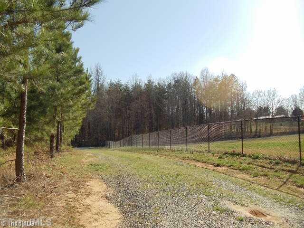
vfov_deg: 32.9
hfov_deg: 42.9
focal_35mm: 44
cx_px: 152
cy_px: 114
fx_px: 386
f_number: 7.1
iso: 80
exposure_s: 1/160
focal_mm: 6
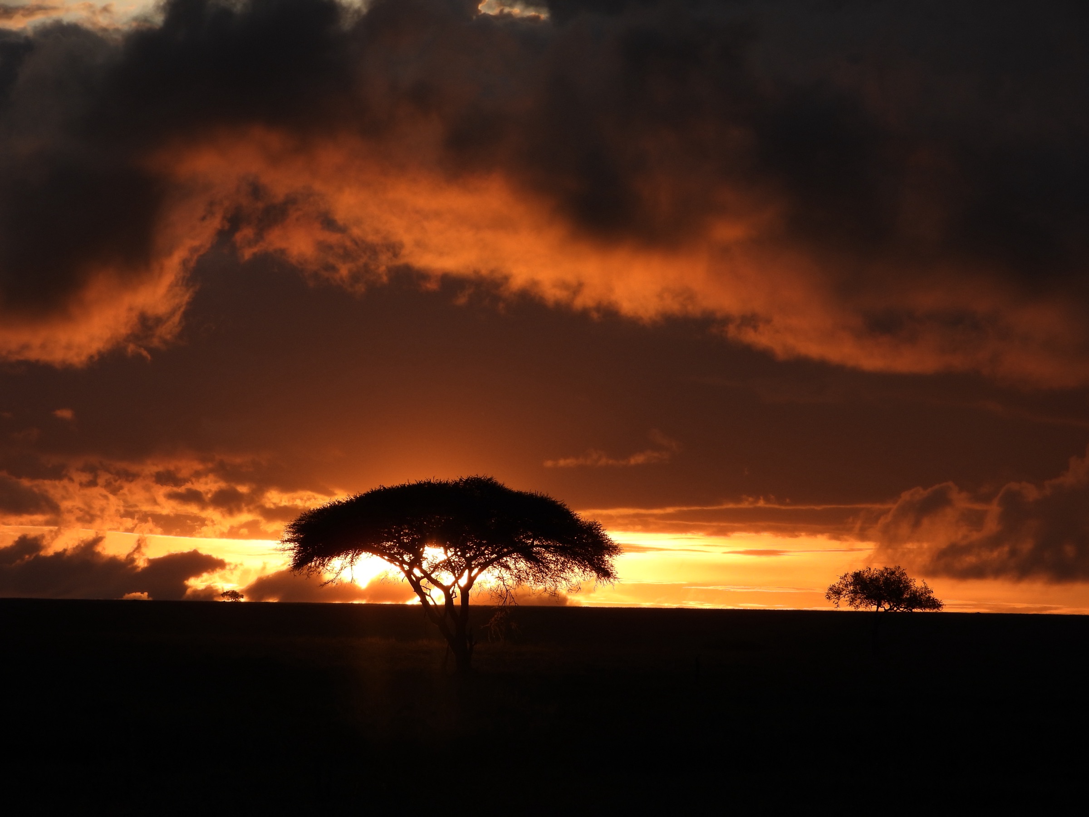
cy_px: 408
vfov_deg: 8.0
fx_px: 5820
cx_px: 544
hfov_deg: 10.7
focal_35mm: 185
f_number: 4.5
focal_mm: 33.2
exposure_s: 1/640
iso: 100
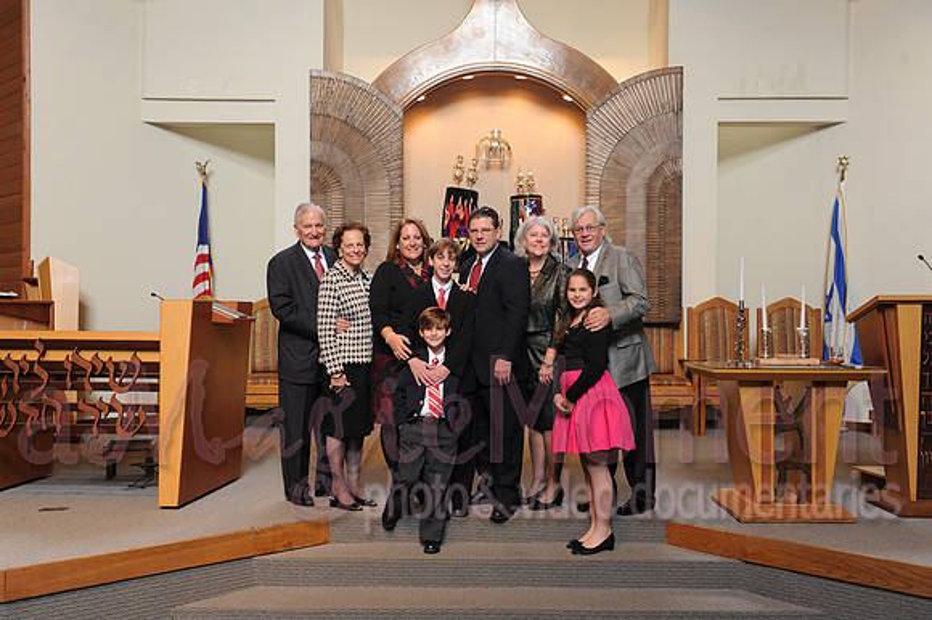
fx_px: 931
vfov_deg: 36.8
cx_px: 466
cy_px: 310
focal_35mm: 36
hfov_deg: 53.2
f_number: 5
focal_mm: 36
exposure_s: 1/50
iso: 500
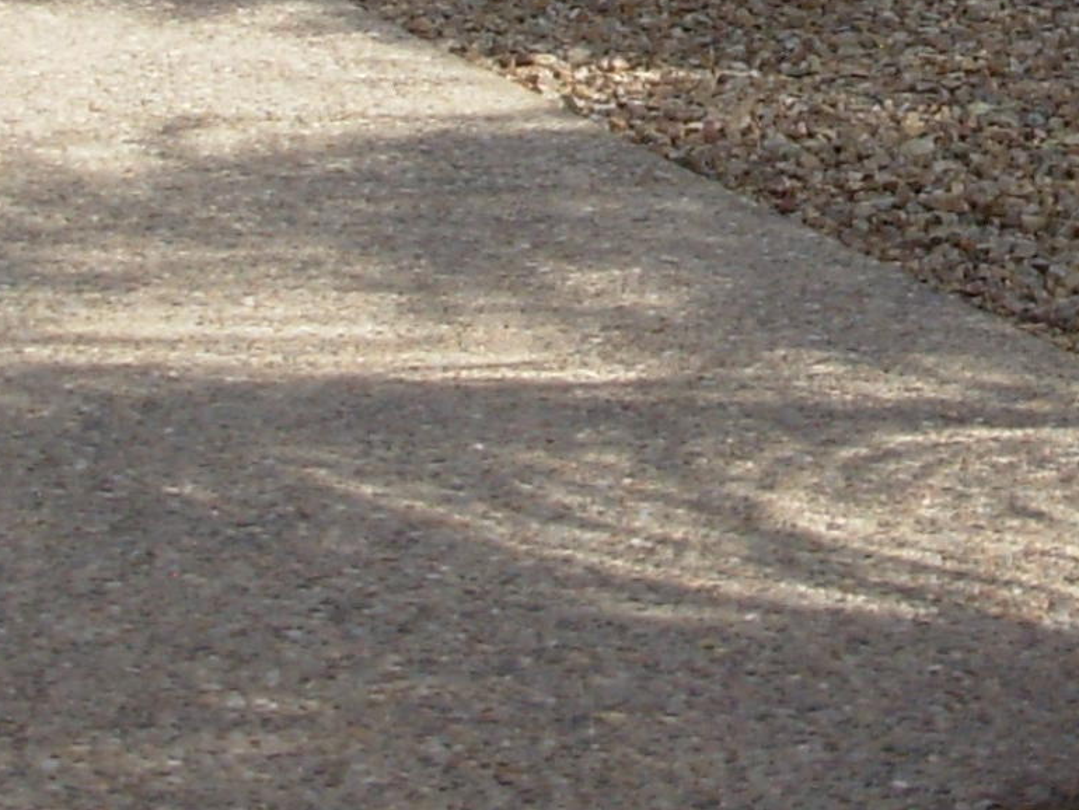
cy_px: -381
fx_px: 4615
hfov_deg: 13.2
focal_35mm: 148
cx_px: 942
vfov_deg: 9.8
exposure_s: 1/767
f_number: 2.9
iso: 50
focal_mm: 6.3
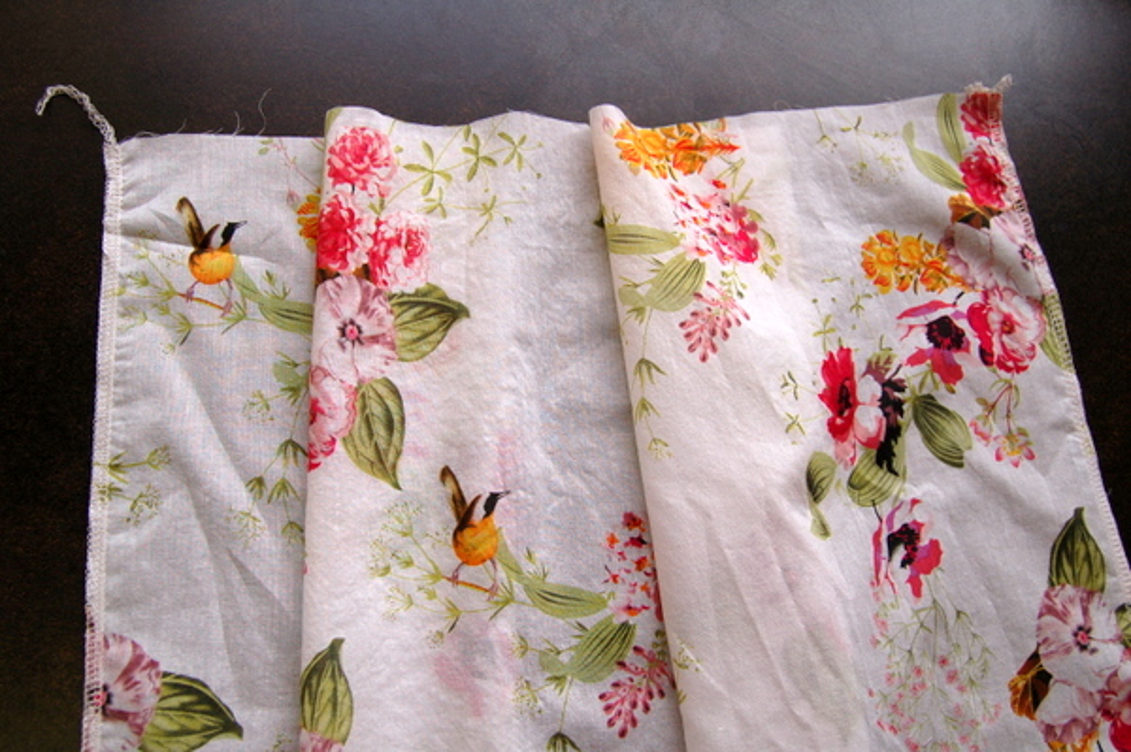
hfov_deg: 53.2
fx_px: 1130
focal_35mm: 36
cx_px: 566
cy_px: 376
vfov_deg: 36.8
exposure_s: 1/160
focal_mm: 24
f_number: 6.3
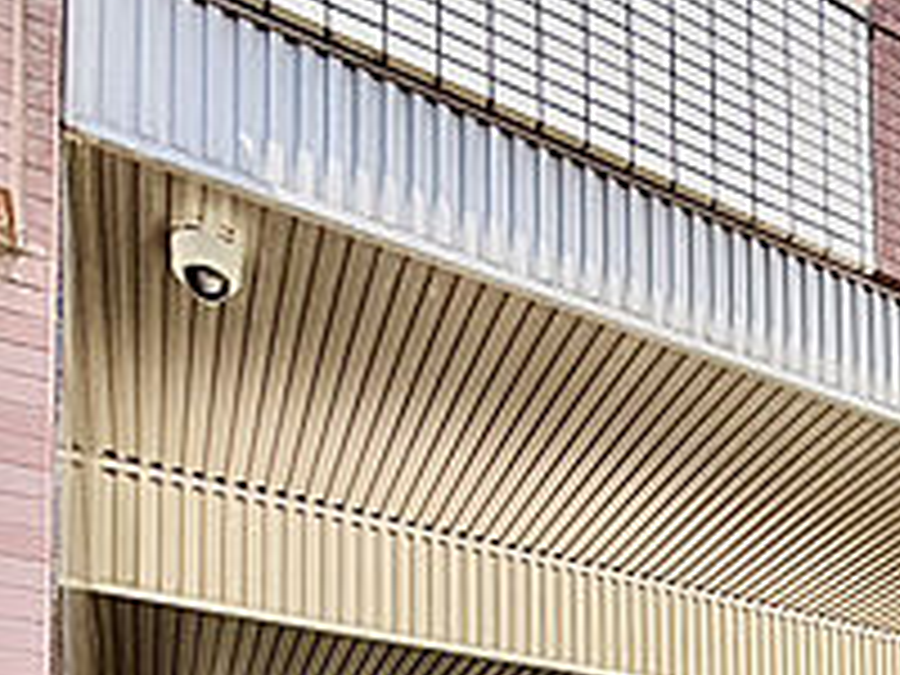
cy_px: 972
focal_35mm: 42
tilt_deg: +4.2
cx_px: 837
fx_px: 1092
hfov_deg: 40.8
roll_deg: +2.5
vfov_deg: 26.5
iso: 40
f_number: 2.2
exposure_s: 1/554
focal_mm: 2.22
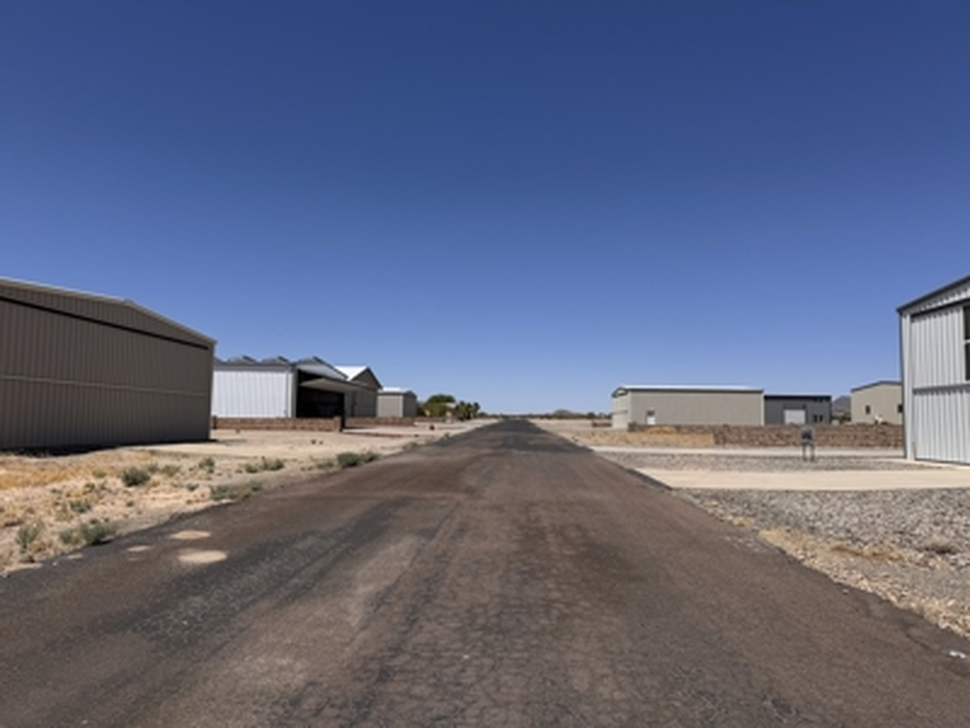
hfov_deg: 71.6
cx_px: 485
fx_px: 673
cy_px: 364
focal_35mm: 24
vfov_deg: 56.8
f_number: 1.78
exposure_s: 1/9009
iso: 80
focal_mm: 6.76
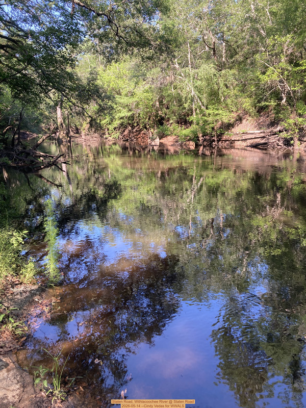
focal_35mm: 28
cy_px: 204
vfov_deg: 63.4
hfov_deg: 49.7
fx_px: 330
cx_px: 153
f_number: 1.8
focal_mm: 3.99
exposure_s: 1/122
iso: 25
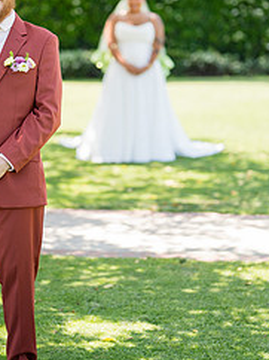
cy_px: 139
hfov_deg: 12.1
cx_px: 111
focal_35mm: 122
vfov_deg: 16.1
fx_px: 1266
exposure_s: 1/2500
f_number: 1.2
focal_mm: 50
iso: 200
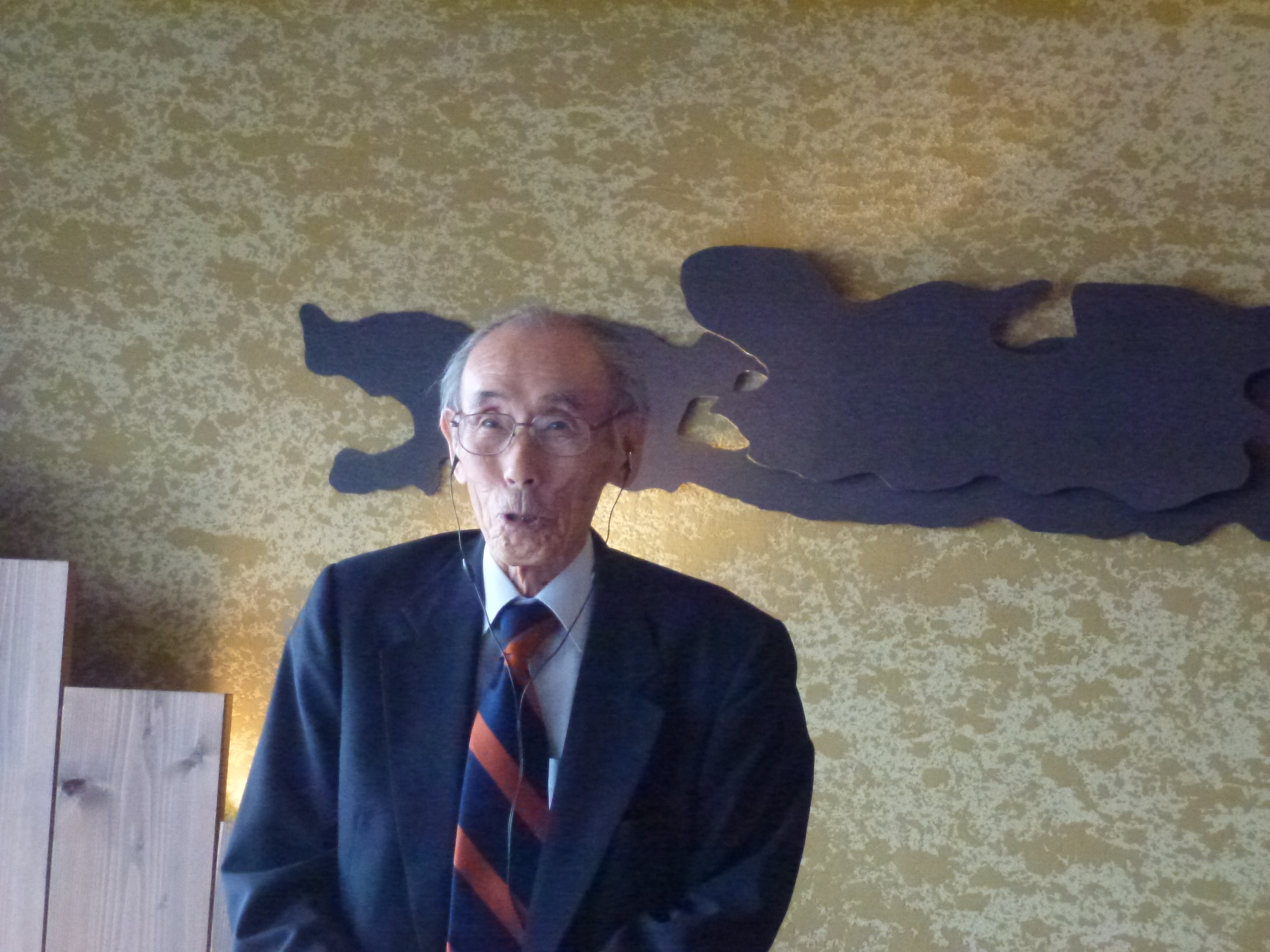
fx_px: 3816
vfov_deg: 14.2
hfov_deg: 18.9
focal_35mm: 104
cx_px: 635
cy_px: 476
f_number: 5
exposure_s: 1/80
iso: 1600
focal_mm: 18.7
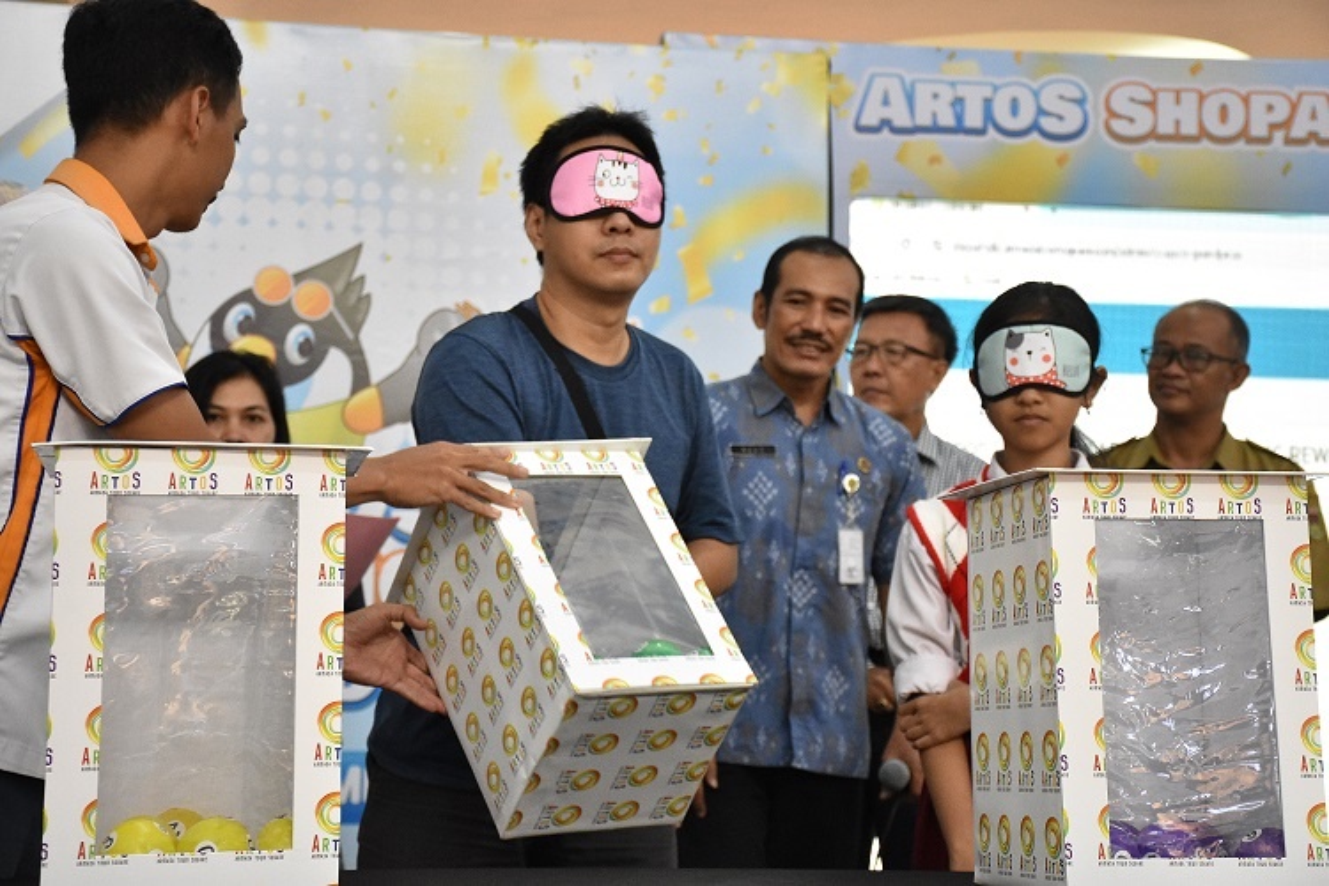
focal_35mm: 78
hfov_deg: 26.0
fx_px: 2879
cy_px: 443
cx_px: 664
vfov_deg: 17.5
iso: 3200
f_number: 5.6
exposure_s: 1/60
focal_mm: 52
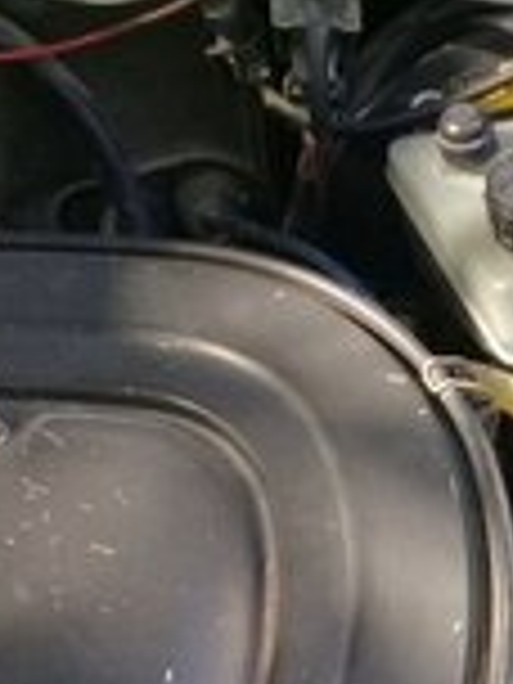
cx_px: 706
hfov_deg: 14.0
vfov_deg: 17.2
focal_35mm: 101
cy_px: 1080
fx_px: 1996
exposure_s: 1/50
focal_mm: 3.3
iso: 50
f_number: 2.2
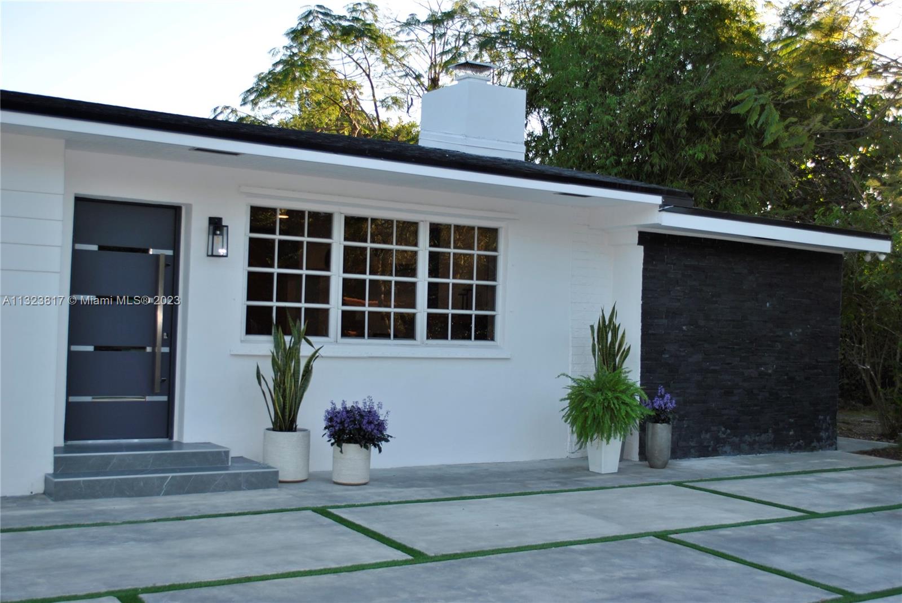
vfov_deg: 30.9
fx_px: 1091
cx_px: 451
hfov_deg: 44.9
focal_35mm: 44
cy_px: 302
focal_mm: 29
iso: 100
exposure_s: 1/160
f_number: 4.5
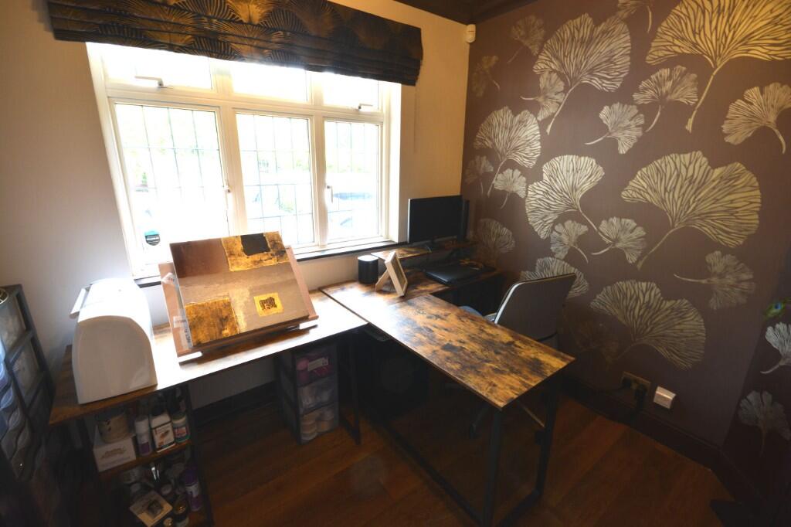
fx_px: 329
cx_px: 396
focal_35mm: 15
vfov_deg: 77.3
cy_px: 264
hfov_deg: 100.4
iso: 400
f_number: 8
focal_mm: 10
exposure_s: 1/15
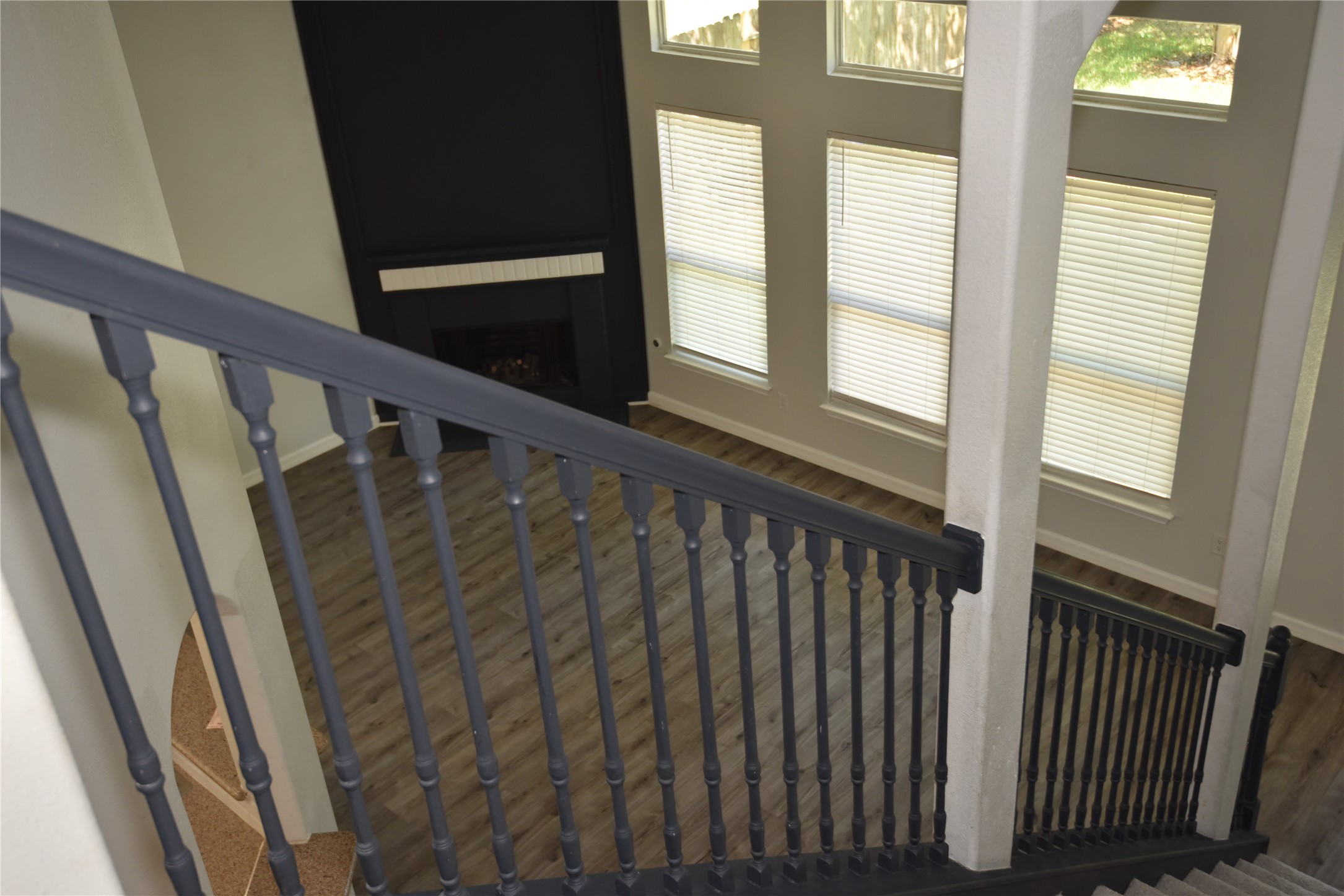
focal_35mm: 35
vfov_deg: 37.9
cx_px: 672
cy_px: 448
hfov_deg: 54.4
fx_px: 1307
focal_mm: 35
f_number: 4.5
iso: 800
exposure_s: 1/80
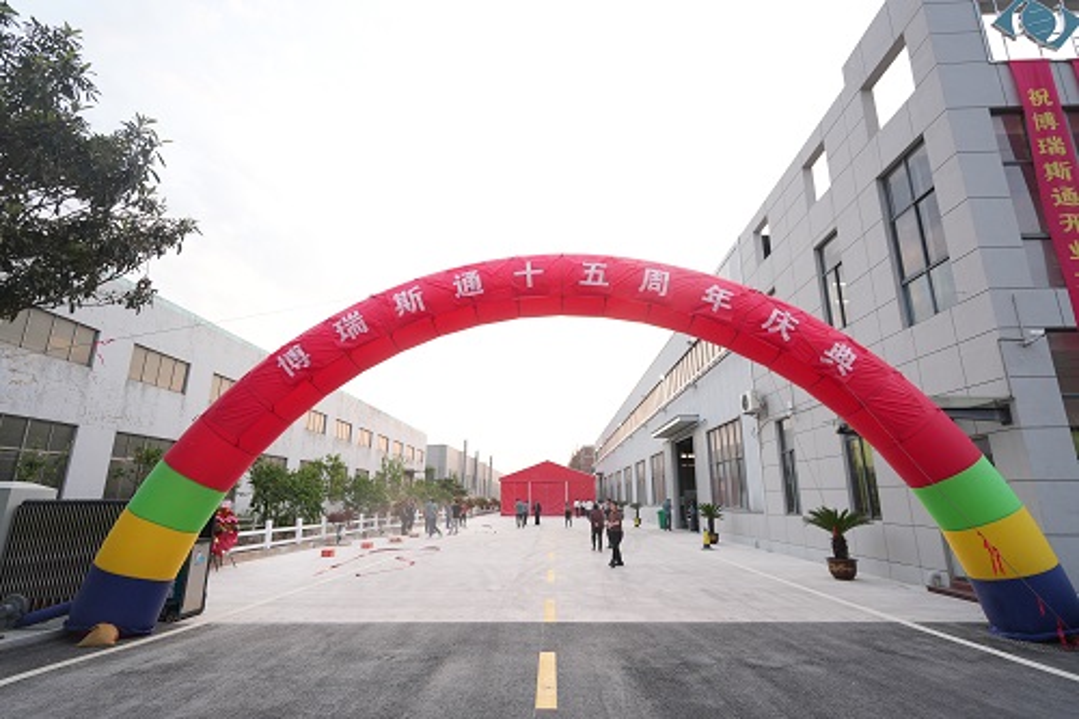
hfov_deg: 93.3
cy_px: 360
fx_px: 509
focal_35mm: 17
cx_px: 540
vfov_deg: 70.4
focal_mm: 17
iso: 640
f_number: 4
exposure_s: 1/100
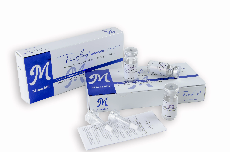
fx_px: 306
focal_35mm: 48
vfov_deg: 28.0
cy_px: 76
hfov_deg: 41.2
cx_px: 115
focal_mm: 32
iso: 160
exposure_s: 1/25
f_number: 14
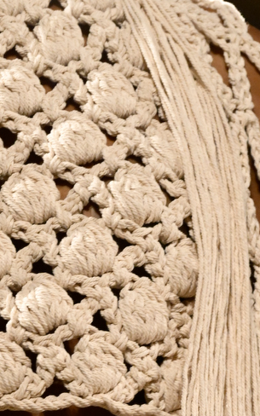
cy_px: 628
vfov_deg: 6.6
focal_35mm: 313
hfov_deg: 4.2
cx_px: -20
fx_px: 3549
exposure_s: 1/640
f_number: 5
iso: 2500
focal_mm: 75
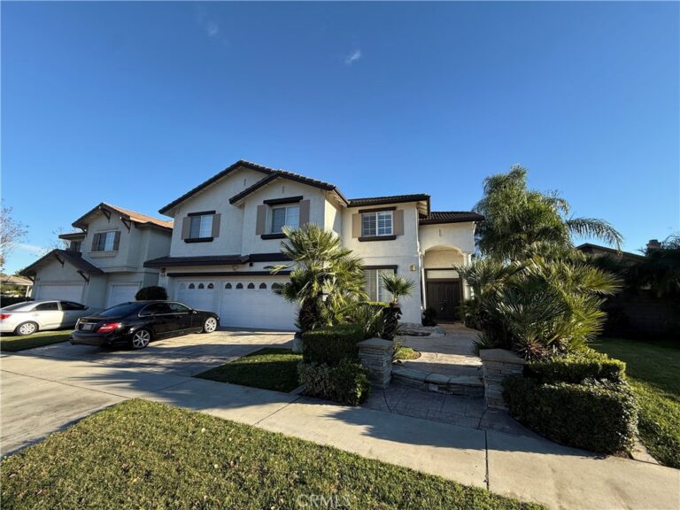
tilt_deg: +9.6
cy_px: 255
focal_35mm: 14
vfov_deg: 85.7
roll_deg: -1.1
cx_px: 340
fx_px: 275
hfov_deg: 102.1
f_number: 2.2
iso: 50
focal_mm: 2.22
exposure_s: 1/664
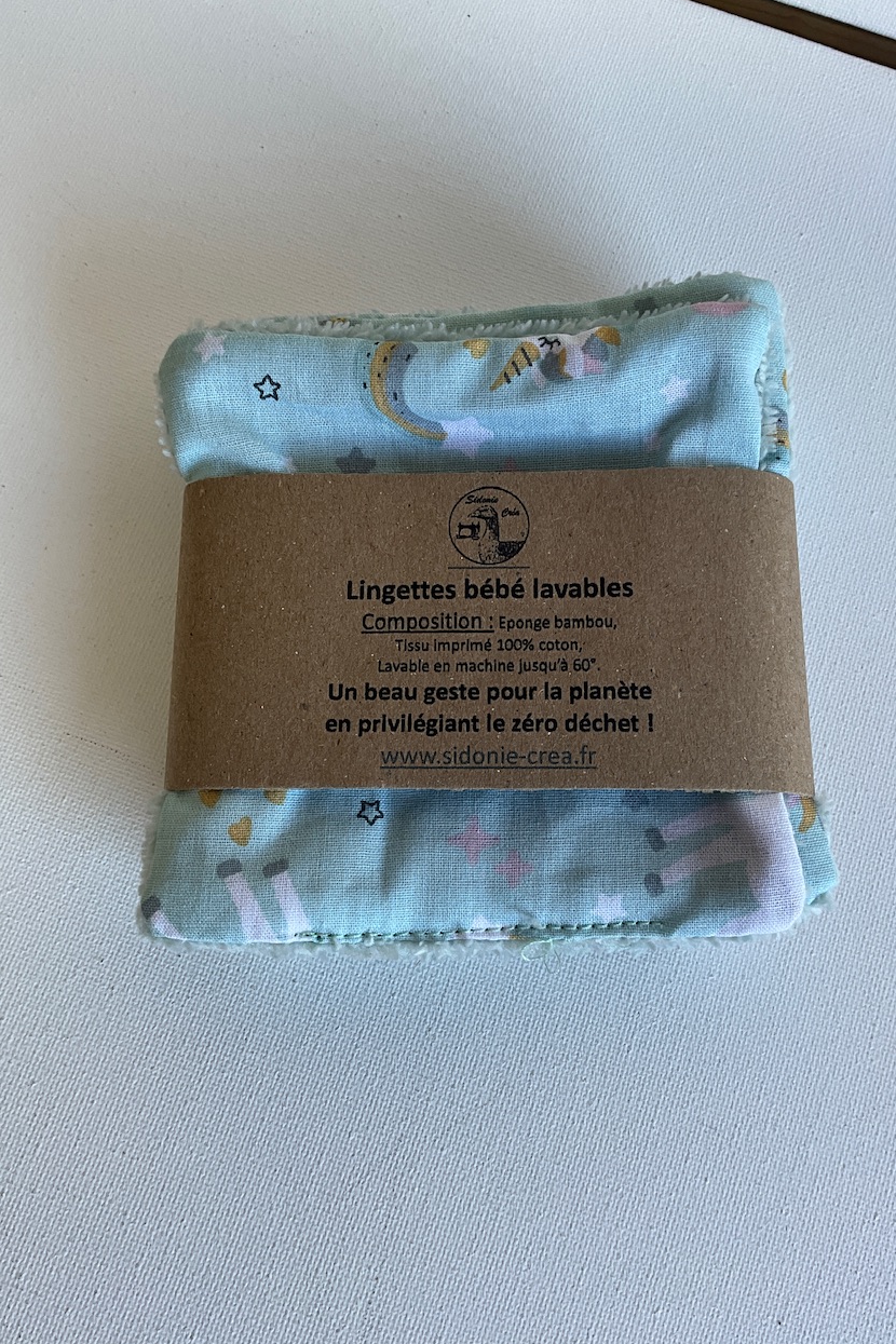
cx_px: 483
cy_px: 656
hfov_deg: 42.3
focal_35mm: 31
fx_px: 1157
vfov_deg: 60.3
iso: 32
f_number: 1.8
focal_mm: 3
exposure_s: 1/100
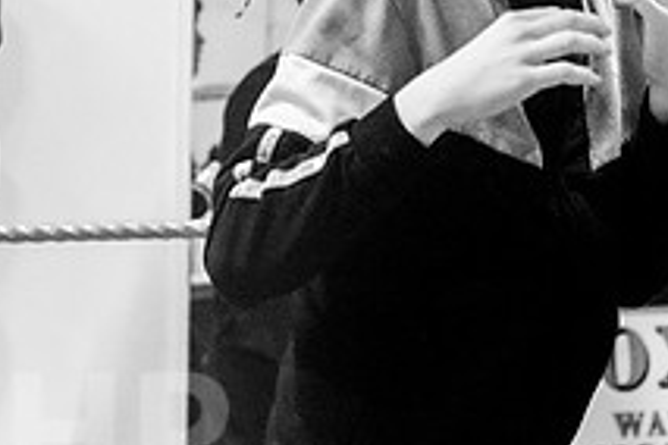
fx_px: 2449
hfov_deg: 15.4
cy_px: -101
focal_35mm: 132
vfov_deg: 10.2
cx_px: 579
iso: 2000
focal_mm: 35
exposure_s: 1/800
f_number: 2.8
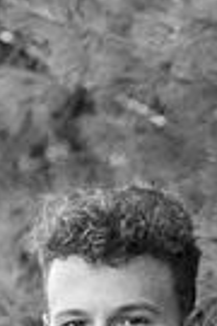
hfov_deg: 5.9
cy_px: 512
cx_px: 63
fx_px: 2107
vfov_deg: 8.6
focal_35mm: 233
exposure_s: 1/200
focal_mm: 70
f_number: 5
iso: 400
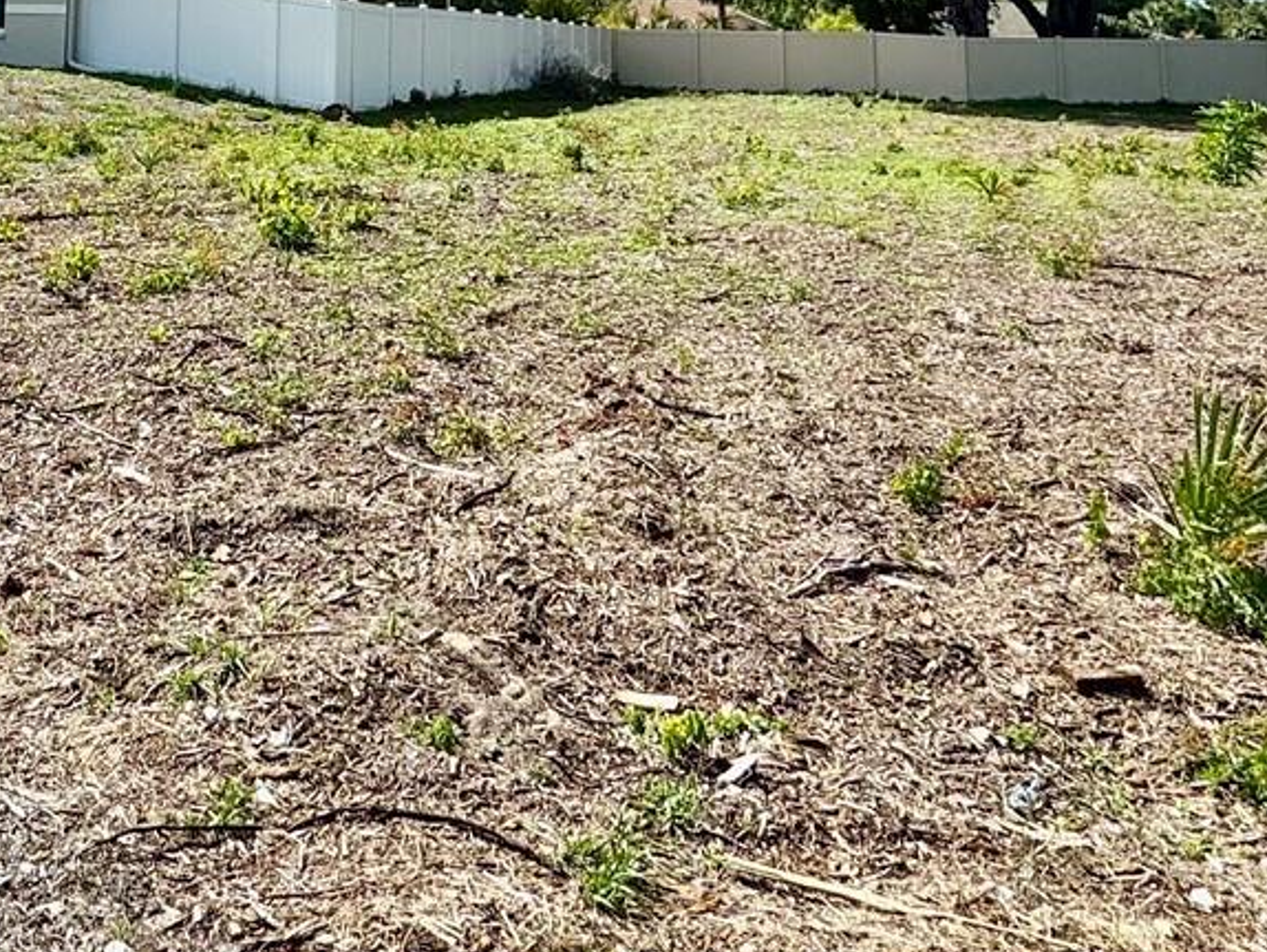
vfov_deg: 31.9
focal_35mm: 39
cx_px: 291
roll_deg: -0.7
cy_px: -130
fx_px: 1428
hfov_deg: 45.9
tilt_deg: +7.3
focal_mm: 2.22
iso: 40
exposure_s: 1/3906
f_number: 2.2
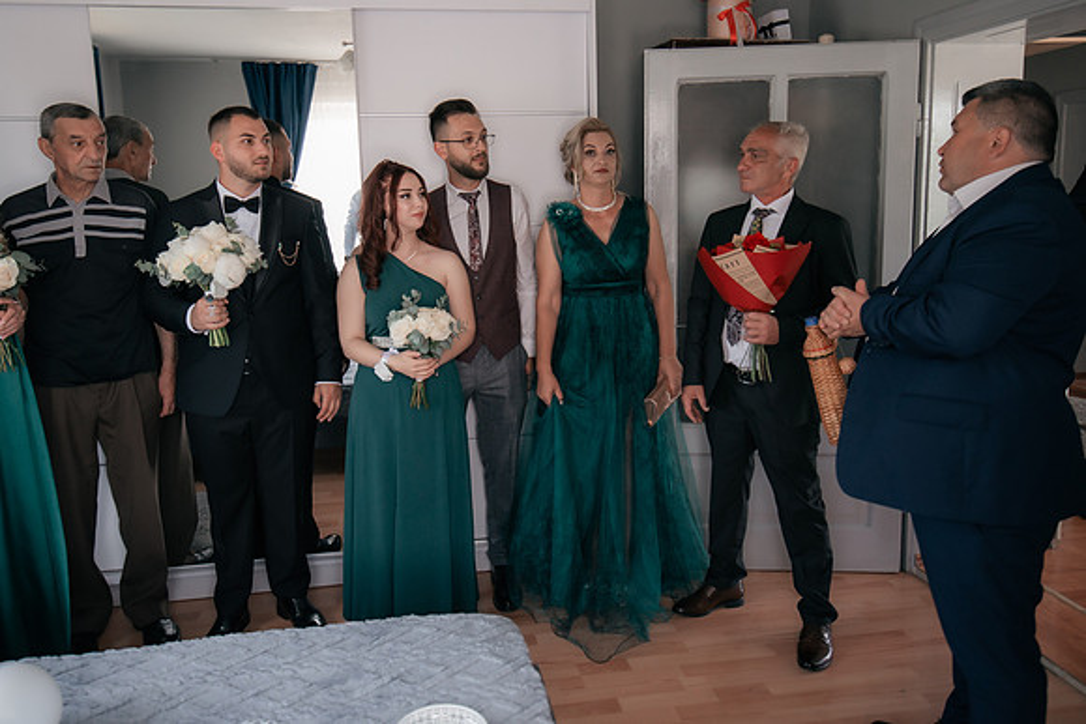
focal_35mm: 28
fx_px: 832
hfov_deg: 66.2
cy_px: 312
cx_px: 521
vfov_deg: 46.9
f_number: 2.8
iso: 1250
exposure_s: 1/250
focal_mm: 24
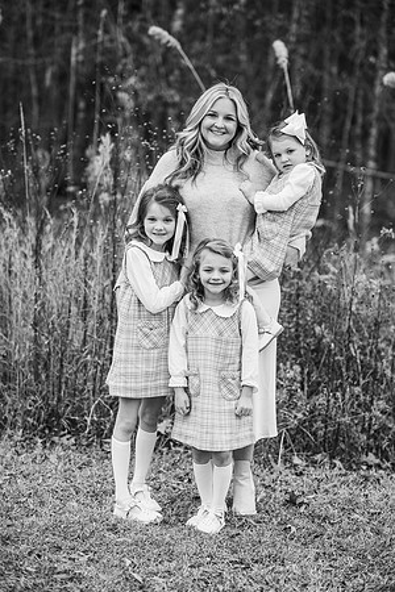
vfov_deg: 23.9
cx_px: 198
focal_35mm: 85
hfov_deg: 16.1
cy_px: 296
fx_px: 1399
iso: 125
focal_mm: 85
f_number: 2.5
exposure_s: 1/400
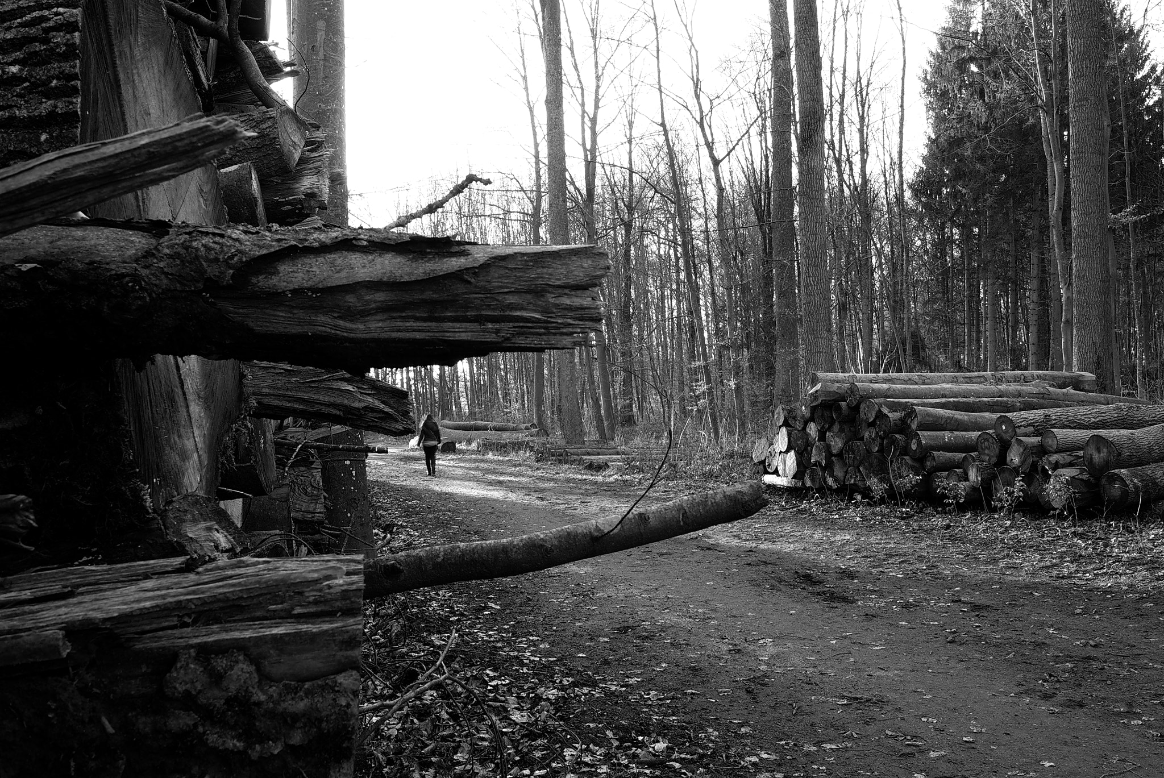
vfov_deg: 36.9
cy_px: 389
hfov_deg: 53.1
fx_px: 1165
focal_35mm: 36
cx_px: 582
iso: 100
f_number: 16
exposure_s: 1/2.5
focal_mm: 24
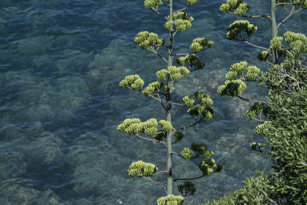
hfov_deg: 6.9
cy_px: 102
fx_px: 2558
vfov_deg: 4.6
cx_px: 154
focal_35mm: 300
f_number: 4
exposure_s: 1/800
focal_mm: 109.3
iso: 80
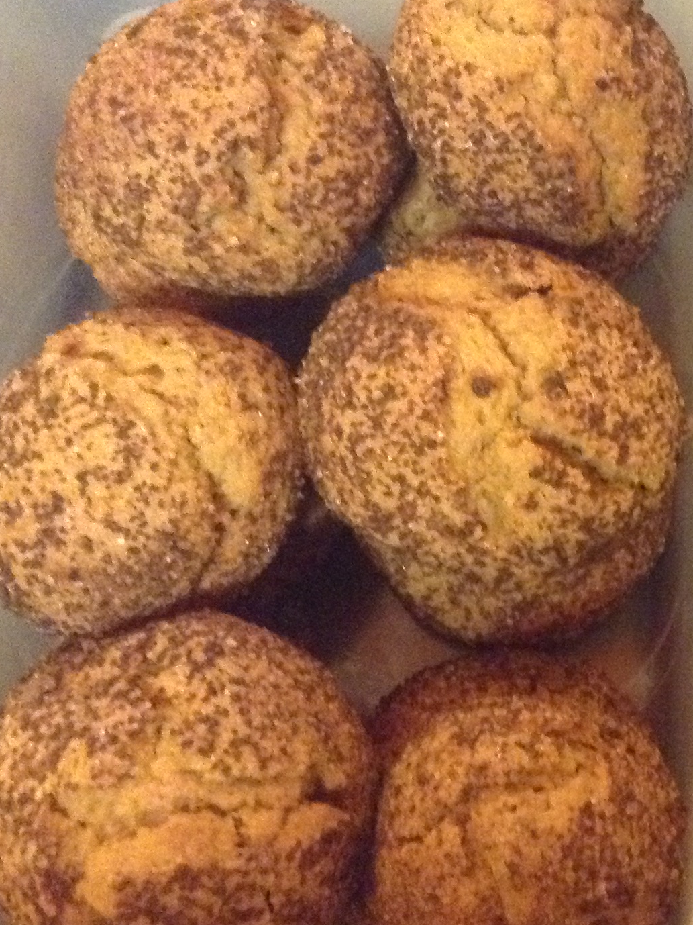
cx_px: 769
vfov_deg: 31.2
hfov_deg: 22.3
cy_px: 481
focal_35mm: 62
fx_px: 1655
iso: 640
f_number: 2.4
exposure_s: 1/15
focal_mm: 3.3
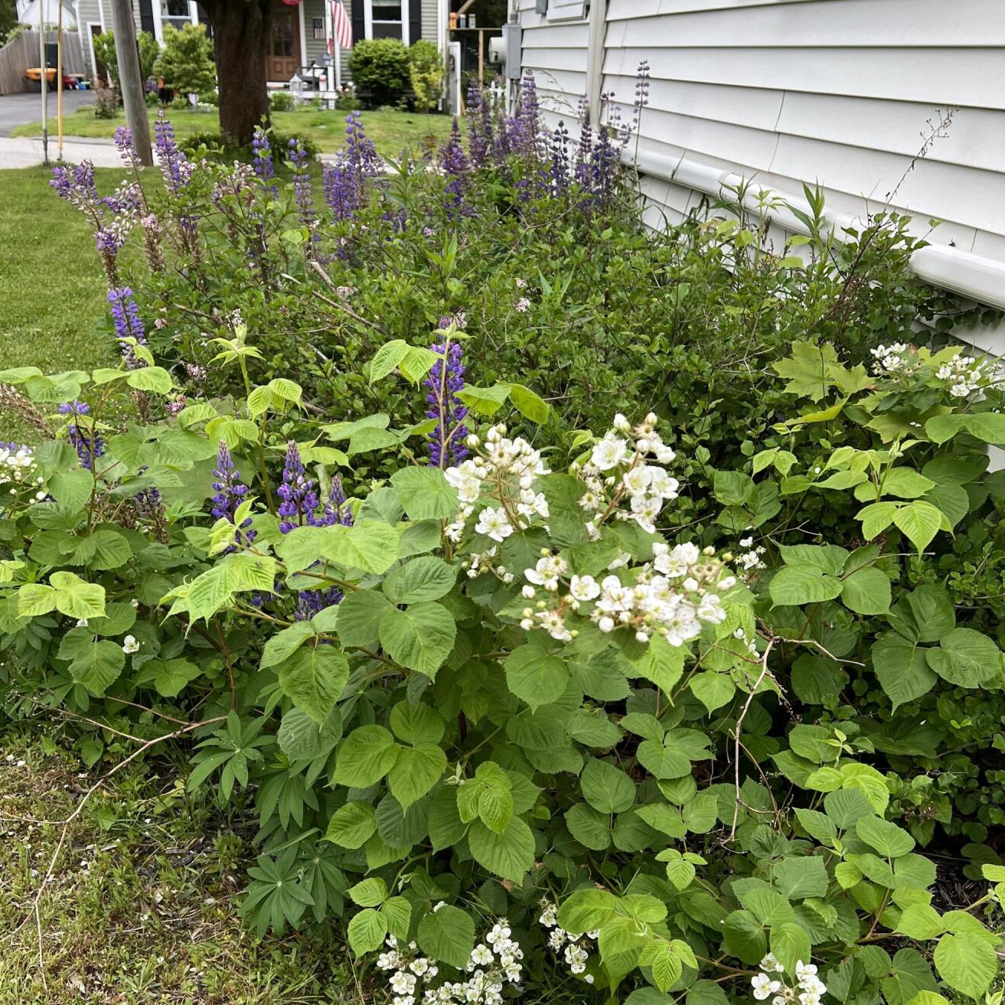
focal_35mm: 35
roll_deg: -0.8
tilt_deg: -27.6
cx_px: 481
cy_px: 650
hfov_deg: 47.2
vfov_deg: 46.6
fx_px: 1150
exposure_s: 1/121
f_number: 1.5
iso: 64
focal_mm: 5.7
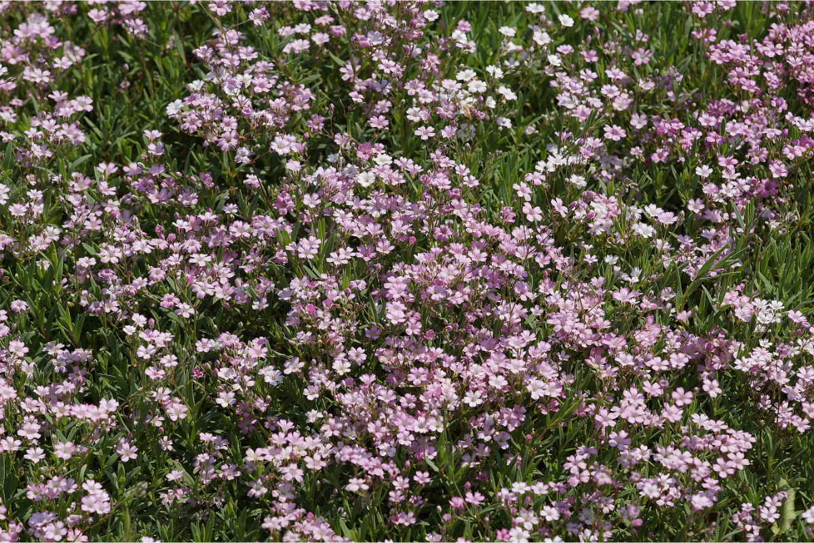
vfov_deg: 9.1
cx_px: 407
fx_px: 3391
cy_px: 272
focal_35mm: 150
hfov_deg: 13.7
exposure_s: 1/500
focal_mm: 100
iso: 100
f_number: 6.3
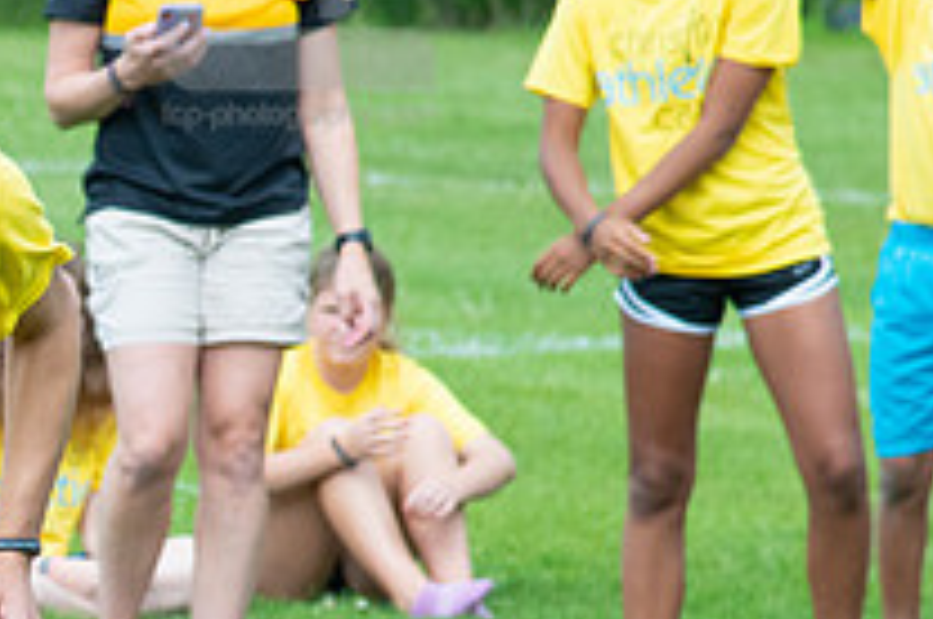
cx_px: -336
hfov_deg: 4.4
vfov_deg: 2.9
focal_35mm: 469
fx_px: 12136
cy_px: 588
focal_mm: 112
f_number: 5.6
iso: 320
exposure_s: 1/1250
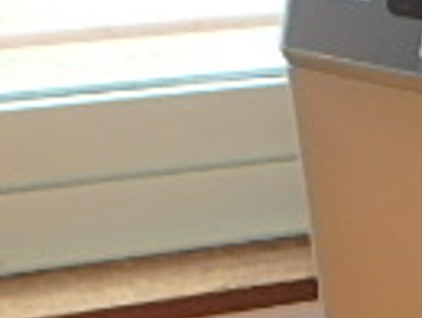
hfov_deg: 16.3
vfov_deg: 13.8
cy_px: 428
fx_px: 1258
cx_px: 734
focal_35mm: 103
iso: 200
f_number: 3.5
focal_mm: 3.7
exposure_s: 1/30
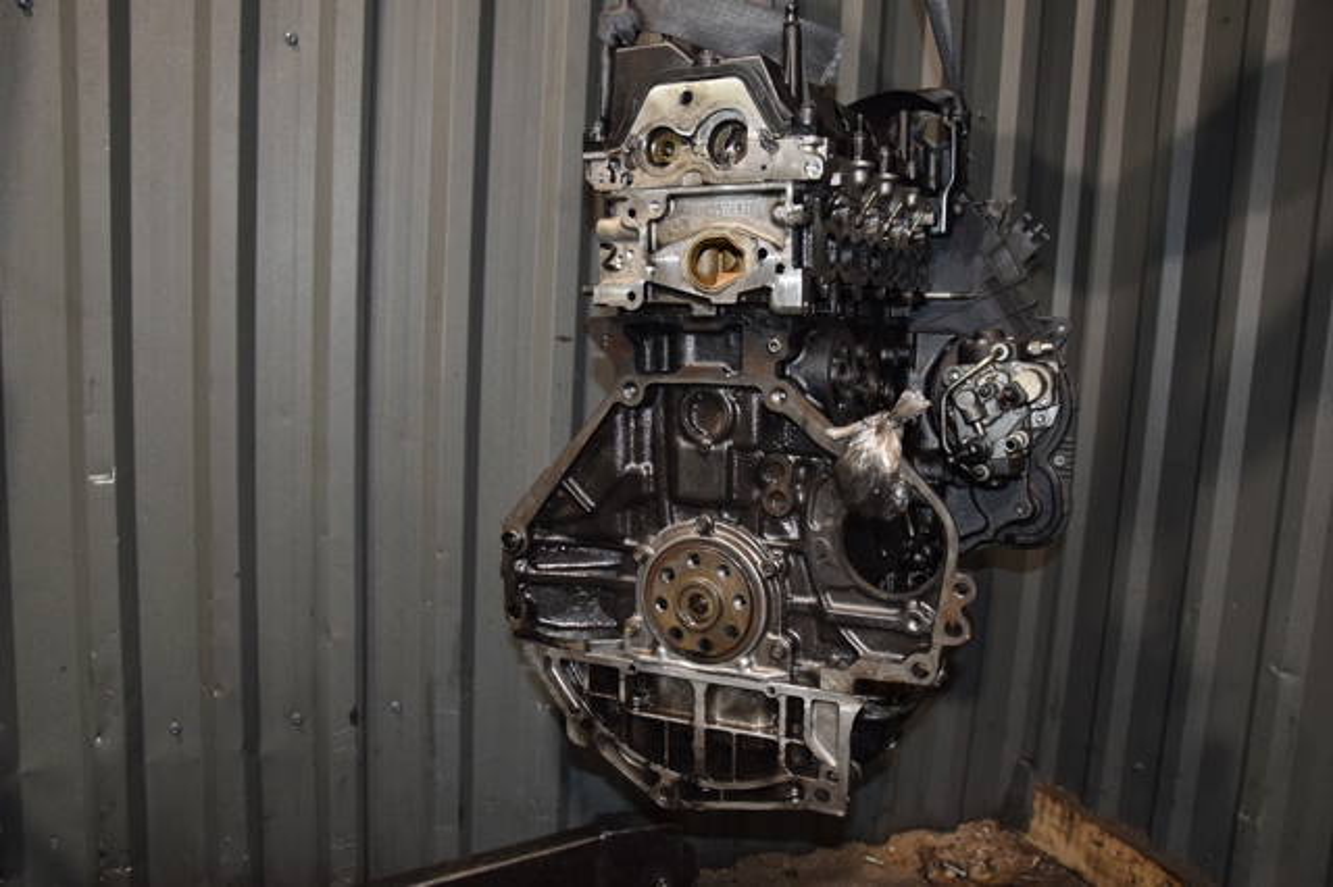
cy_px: 444
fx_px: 999
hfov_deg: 67.4
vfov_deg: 47.9
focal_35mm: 27
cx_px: 666
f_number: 5
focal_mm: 18
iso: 800
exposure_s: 1/60
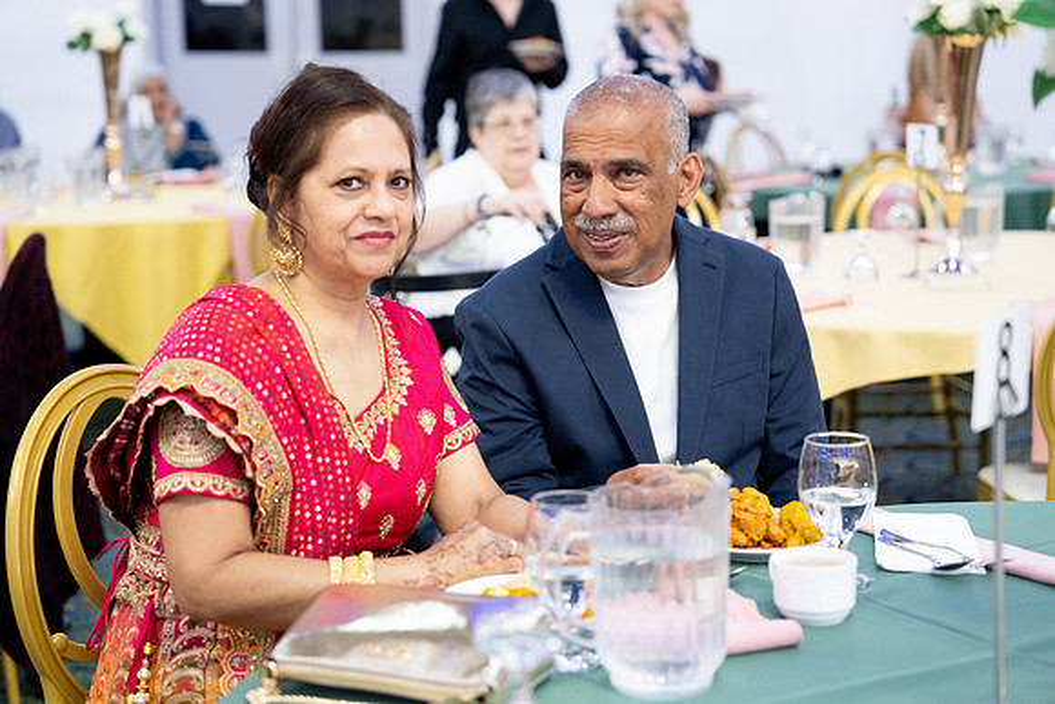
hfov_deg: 30.1
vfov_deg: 20.3
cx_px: 528
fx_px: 1964
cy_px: 352
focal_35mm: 67
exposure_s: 1/125
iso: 4000
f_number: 2.8
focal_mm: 67
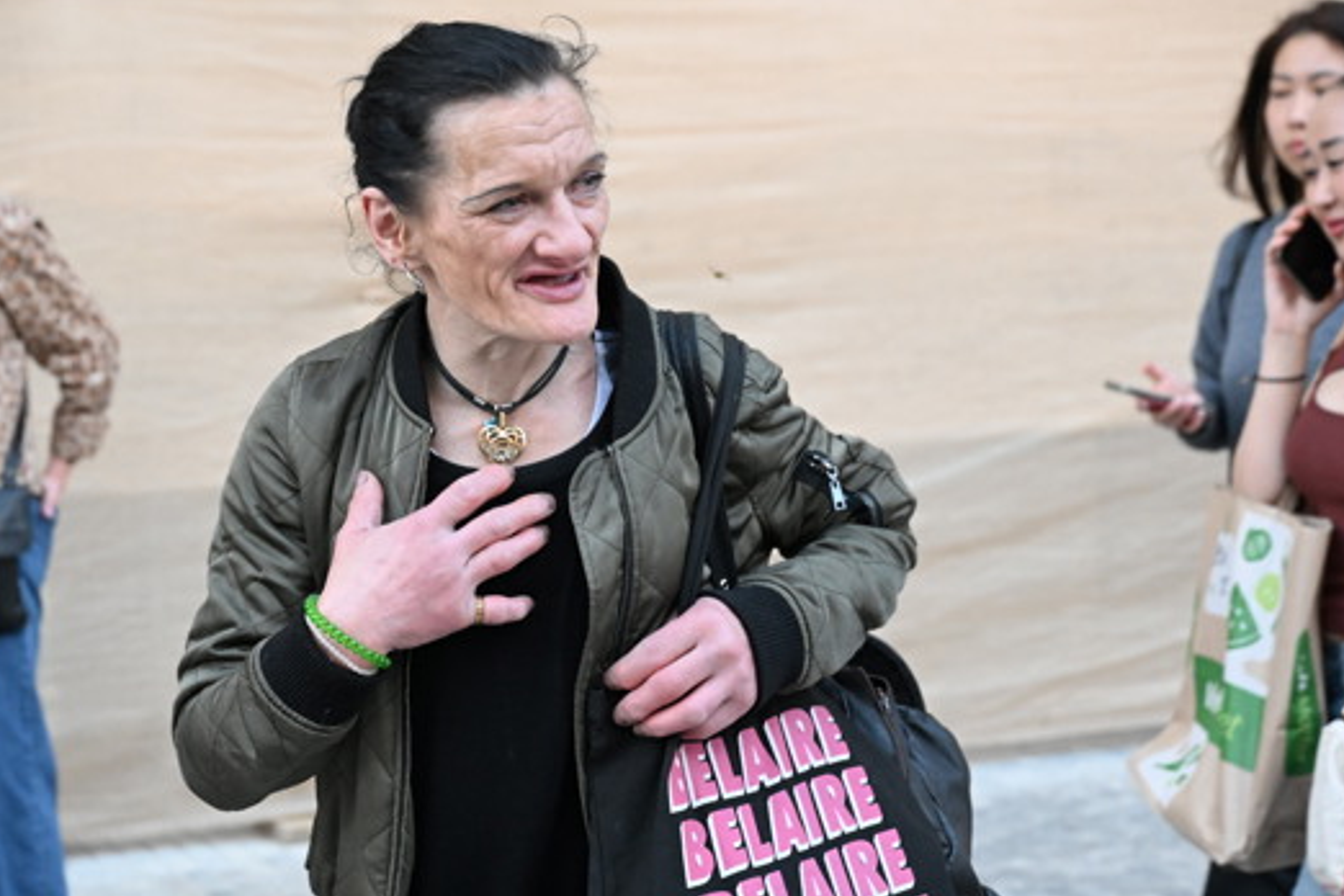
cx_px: 597
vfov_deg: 17.5
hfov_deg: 26.0
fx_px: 2912
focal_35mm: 78
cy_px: 561
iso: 5000
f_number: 5
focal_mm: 59
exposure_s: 1/320
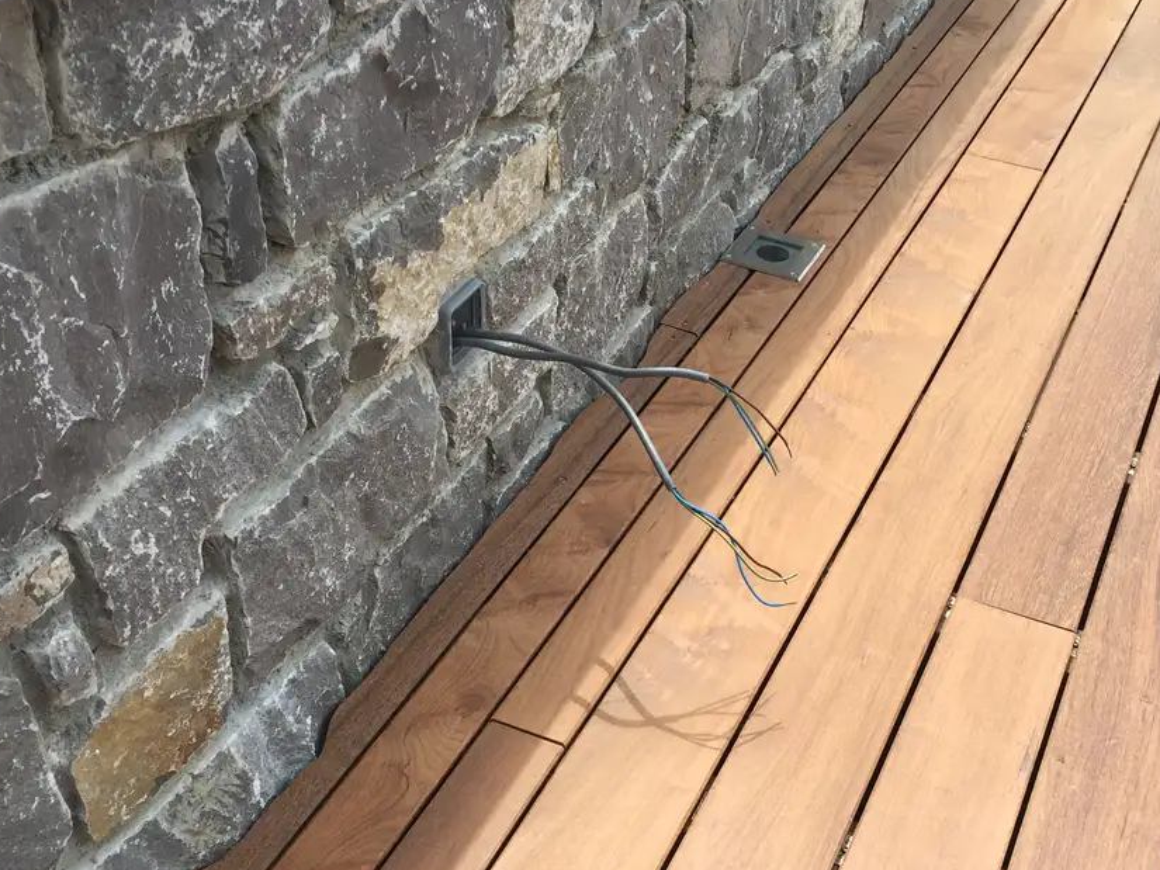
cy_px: 566
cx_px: 721
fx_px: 1508
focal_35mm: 45
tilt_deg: -40.1
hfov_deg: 41.8
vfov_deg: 32.0
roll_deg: -6.8
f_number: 2.2
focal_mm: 4.15
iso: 32
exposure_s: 1/1163
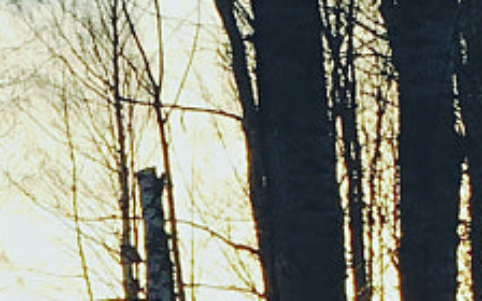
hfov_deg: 9.4
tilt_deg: -1.1
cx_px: -82
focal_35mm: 220
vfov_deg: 5.8
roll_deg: +0.0
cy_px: 699
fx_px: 2890
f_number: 2.2
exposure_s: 1/596
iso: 25
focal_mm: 4.15
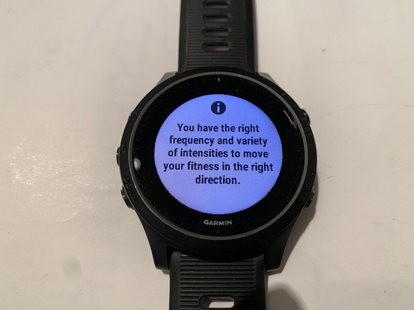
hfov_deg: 67.3
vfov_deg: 53.1
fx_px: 311
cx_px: 207
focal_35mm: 26
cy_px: 155
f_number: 1.8
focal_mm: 4.25
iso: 200
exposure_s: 1/50
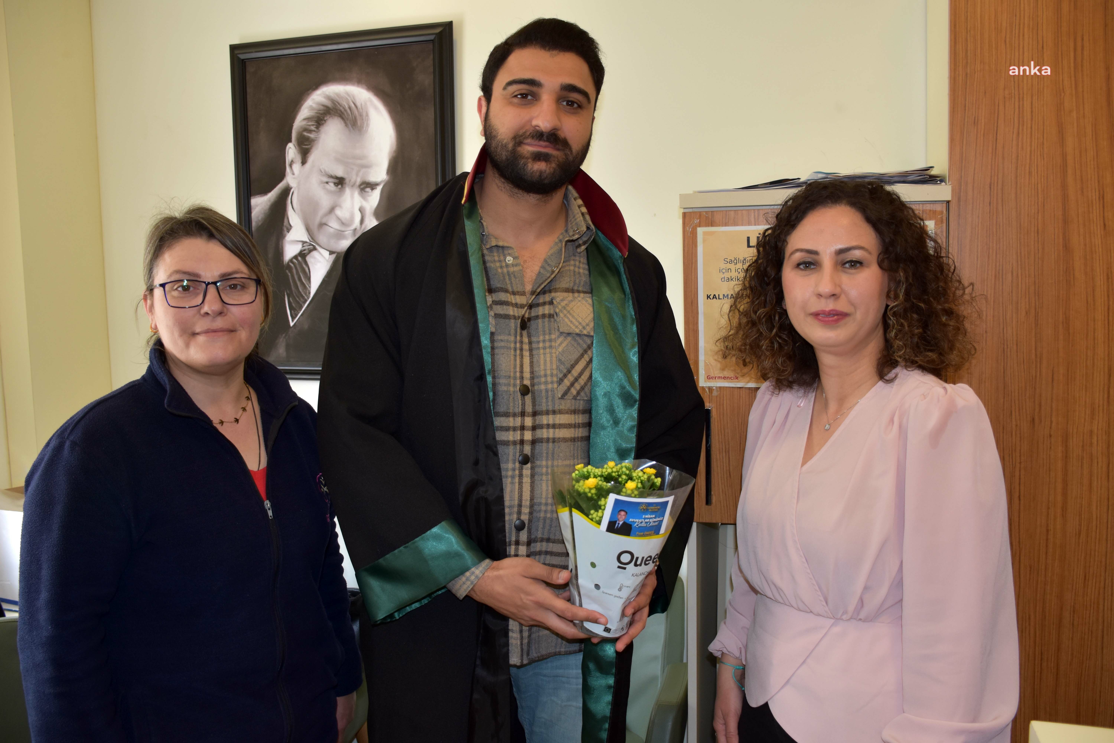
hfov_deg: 61.9
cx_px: 557
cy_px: 372
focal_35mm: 30
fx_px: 928
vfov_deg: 43.6
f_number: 3.5
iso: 400
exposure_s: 1/80
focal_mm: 20
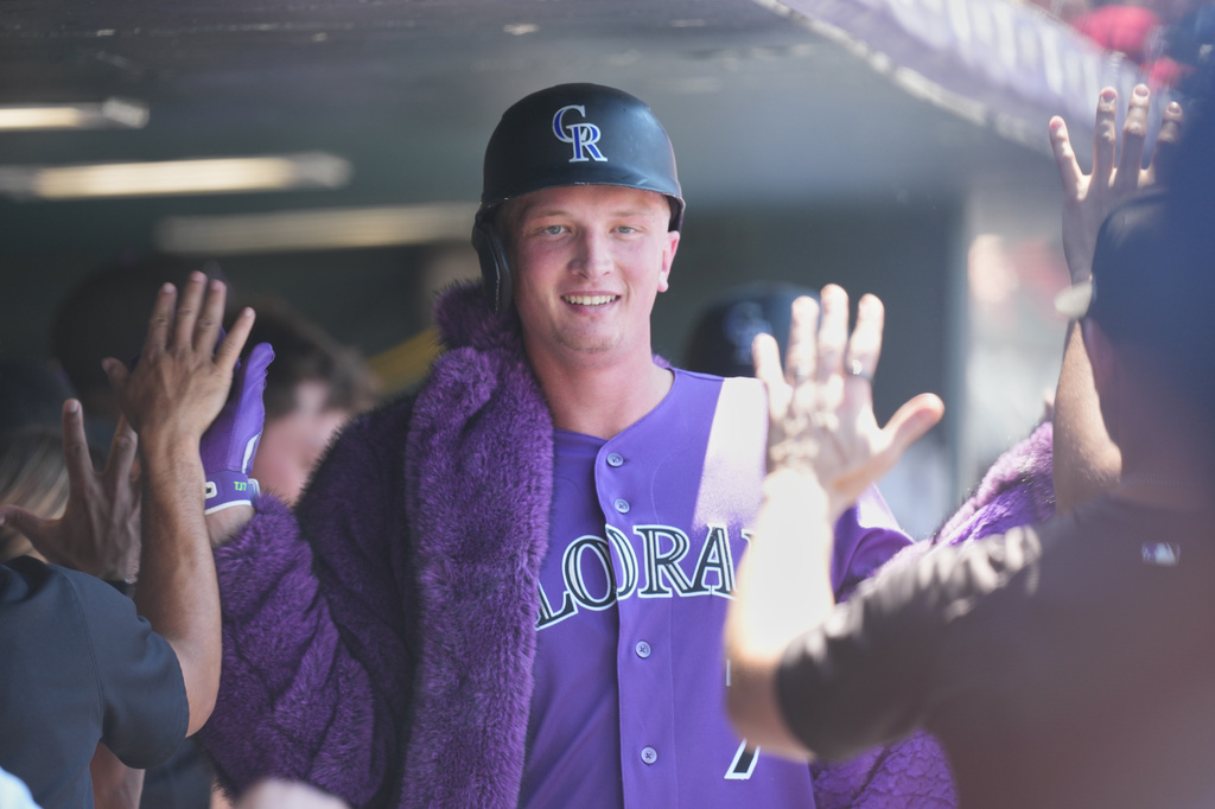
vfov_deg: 2.3
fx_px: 20242
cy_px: 404
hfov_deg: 3.4
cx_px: 608
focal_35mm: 600
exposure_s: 1/160
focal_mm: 600
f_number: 4
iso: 400
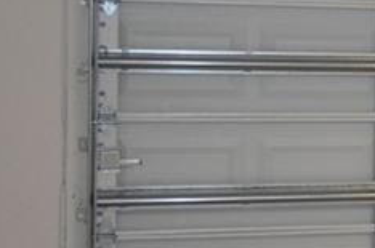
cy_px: 73
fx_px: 1227
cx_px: 660
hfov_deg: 15.2
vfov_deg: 11.5
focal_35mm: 118
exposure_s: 1/60
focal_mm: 18
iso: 500
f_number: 3.5
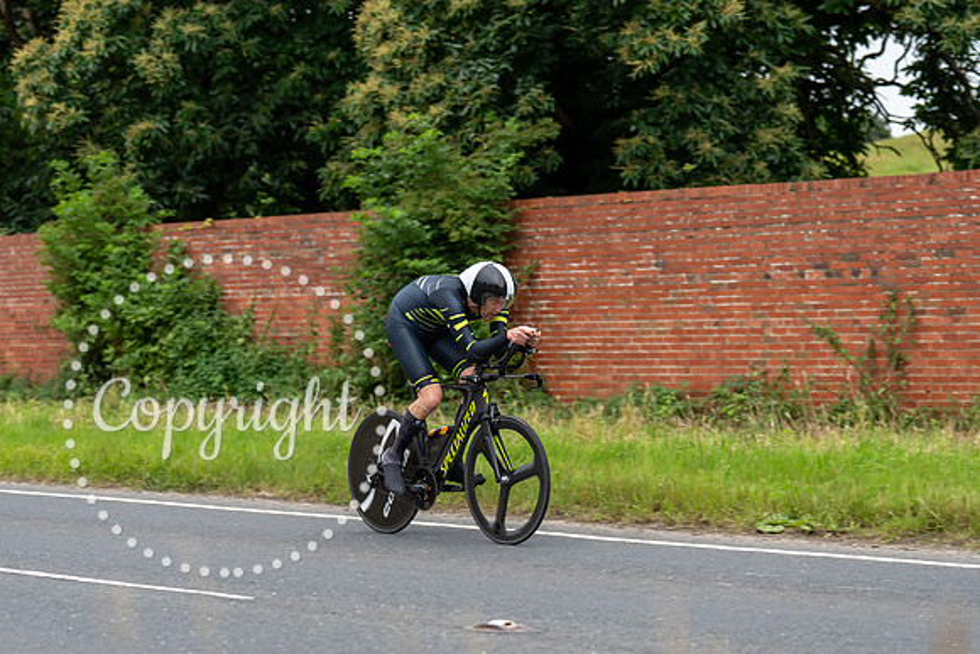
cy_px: 315
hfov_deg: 20.7
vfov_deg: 13.9
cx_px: 450
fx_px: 2677
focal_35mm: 98
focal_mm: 78
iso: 1000
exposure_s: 1/640
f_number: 3.2
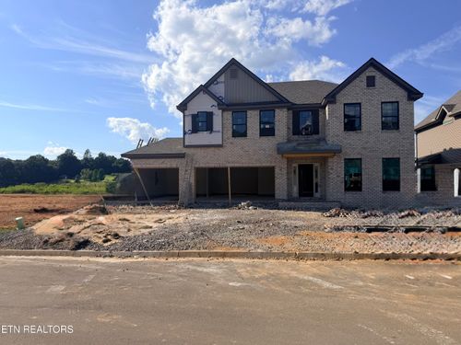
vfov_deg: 56.8
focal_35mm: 24
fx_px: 320
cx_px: 230
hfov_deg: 71.6
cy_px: 172
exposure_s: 1/7353
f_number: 1.78
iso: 80
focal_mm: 6.76
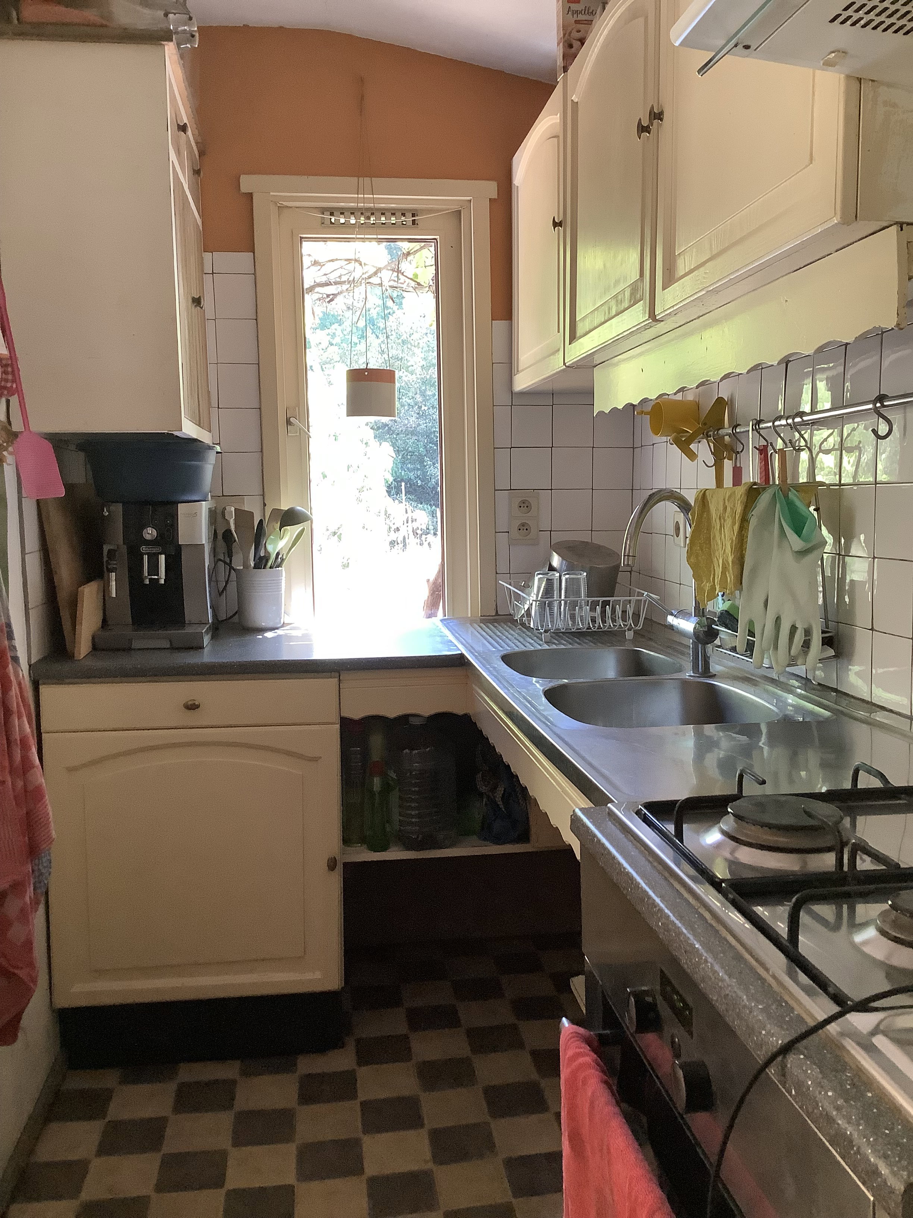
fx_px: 1090
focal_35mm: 31
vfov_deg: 58.4
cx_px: 456
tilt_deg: -6.4
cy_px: 609
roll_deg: +0.8
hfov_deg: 45.4
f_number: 2.4
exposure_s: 1/60
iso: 250
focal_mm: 3.3
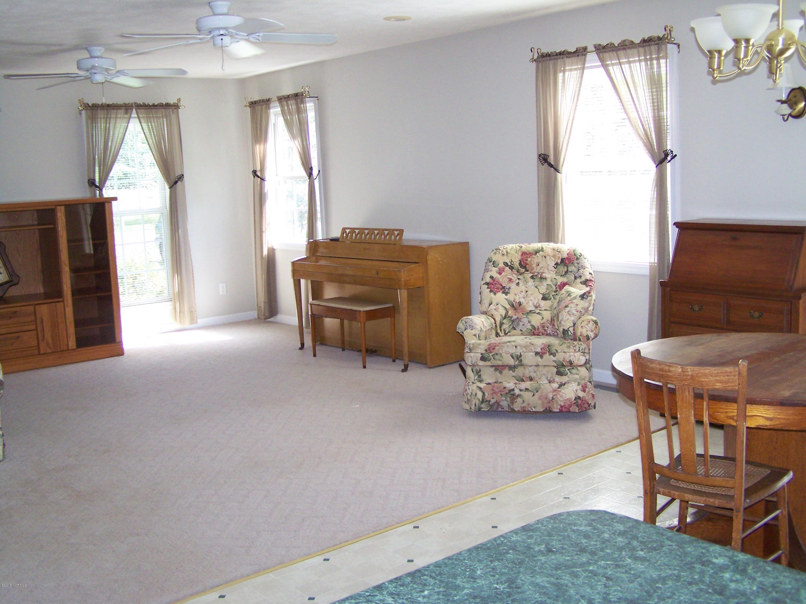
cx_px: 403
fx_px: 885
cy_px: 302
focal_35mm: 38
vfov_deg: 37.7
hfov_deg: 49.0
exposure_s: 1/100
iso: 160
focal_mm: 6.3
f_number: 2.8
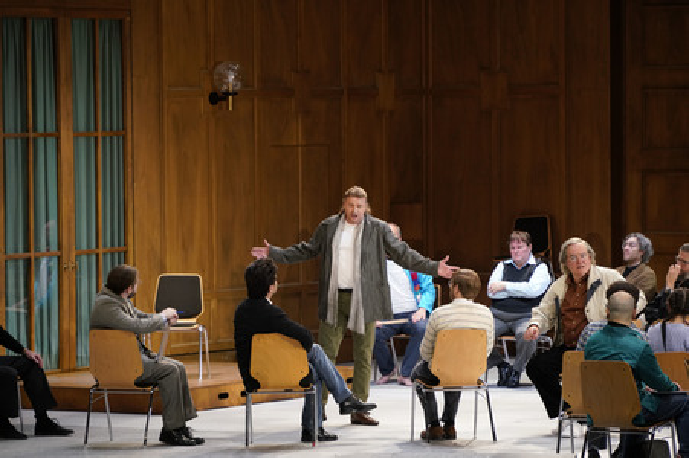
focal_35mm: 200
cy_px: 229
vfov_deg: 6.9
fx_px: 3825
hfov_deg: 10.3
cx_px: 344
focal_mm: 200
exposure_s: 1/200
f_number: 5.6
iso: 2500
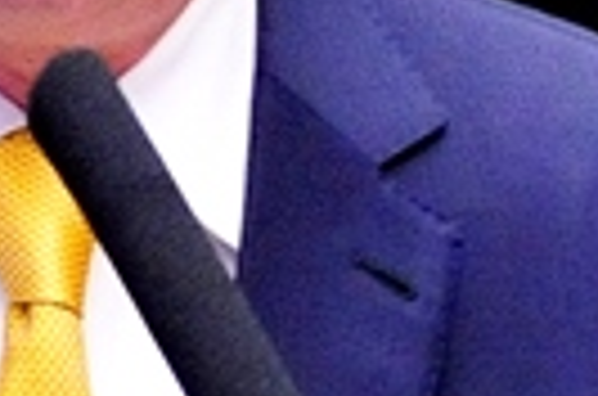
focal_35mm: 2317
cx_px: -27
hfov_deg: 0.9
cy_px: 416
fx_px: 38396
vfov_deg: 0.6
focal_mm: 300
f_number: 3.5
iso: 3200
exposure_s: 1/60
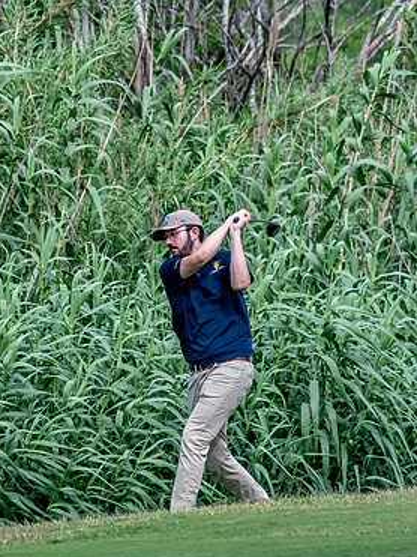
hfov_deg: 2.9
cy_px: 289
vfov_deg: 3.8
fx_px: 8341
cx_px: 206
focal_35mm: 519
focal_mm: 230
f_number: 5.6
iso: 1250
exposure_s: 1/2000
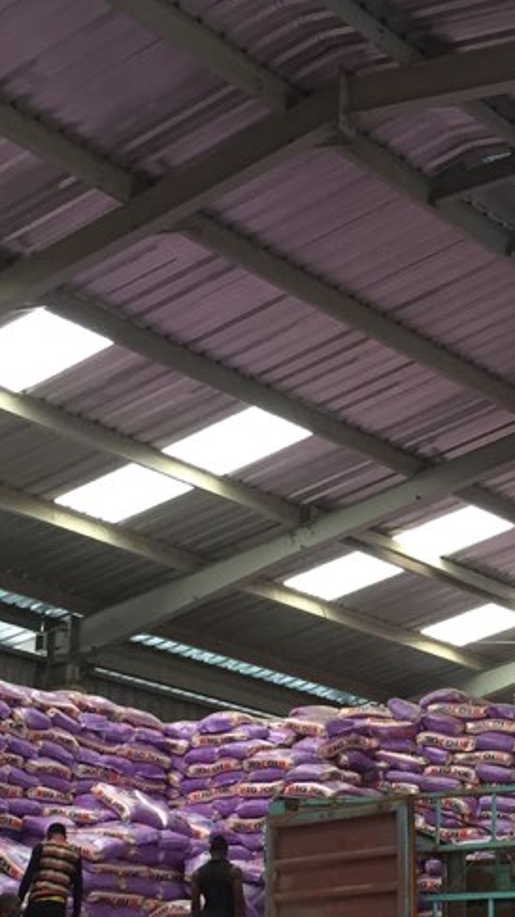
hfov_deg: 15.3
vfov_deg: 27.0
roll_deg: -0.7
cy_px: 643
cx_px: 481
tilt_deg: +14.1
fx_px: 1896
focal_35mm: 78
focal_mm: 4.15
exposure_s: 1/33
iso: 64
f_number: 2.2
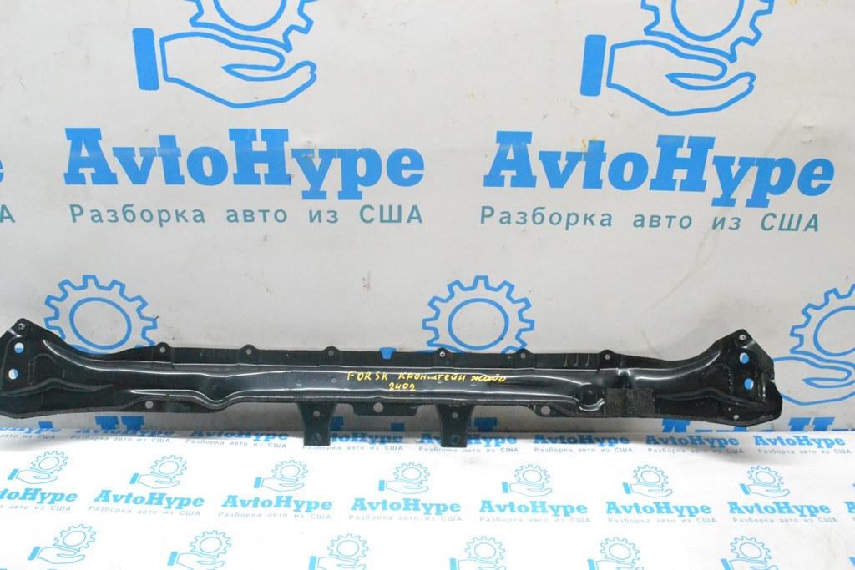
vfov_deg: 40.0
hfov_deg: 57.2
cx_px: 428
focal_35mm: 33
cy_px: 285
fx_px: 784
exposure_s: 1/160
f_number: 9
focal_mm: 22
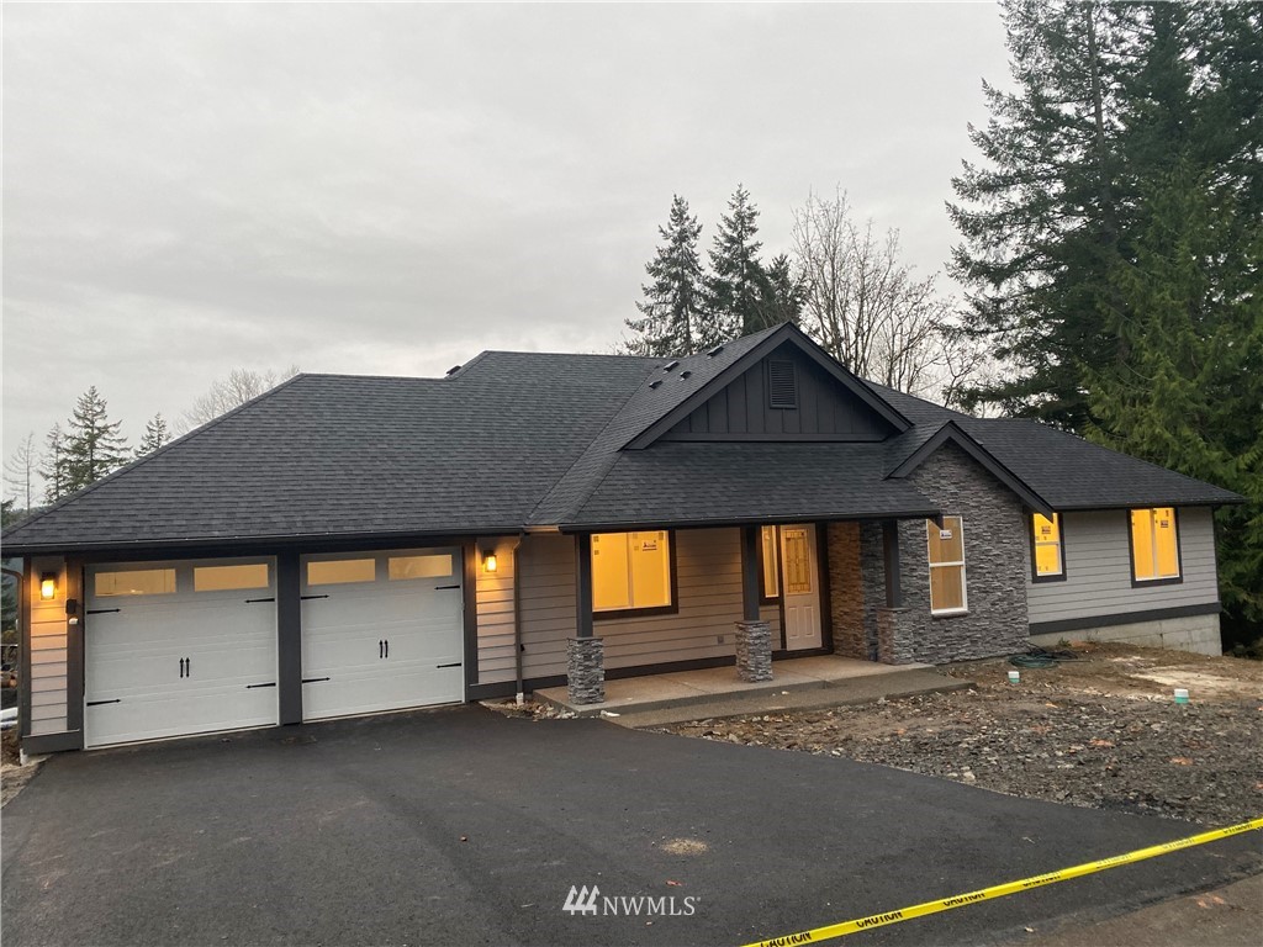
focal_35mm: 26
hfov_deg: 67.3
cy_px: 474
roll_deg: +2.1
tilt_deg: +2.2
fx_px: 949
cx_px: 632
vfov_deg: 53.1
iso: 100
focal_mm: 4.25
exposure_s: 1/120
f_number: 1.8
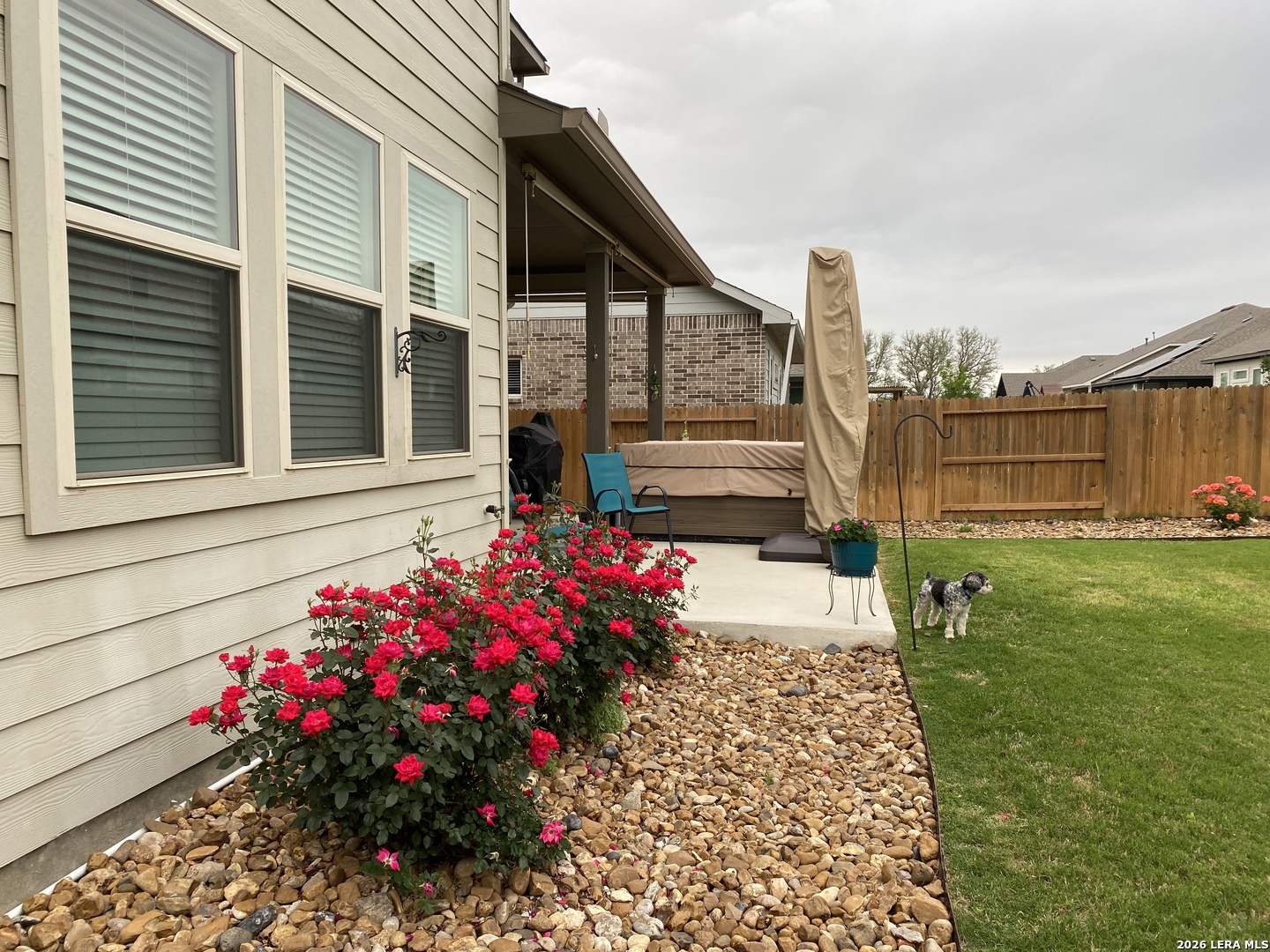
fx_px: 954
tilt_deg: -5.2
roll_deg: +0.5
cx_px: 635
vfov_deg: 53.1
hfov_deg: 67.3
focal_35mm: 26
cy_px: 476
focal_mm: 4.25
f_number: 1.8
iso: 32
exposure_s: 1/244
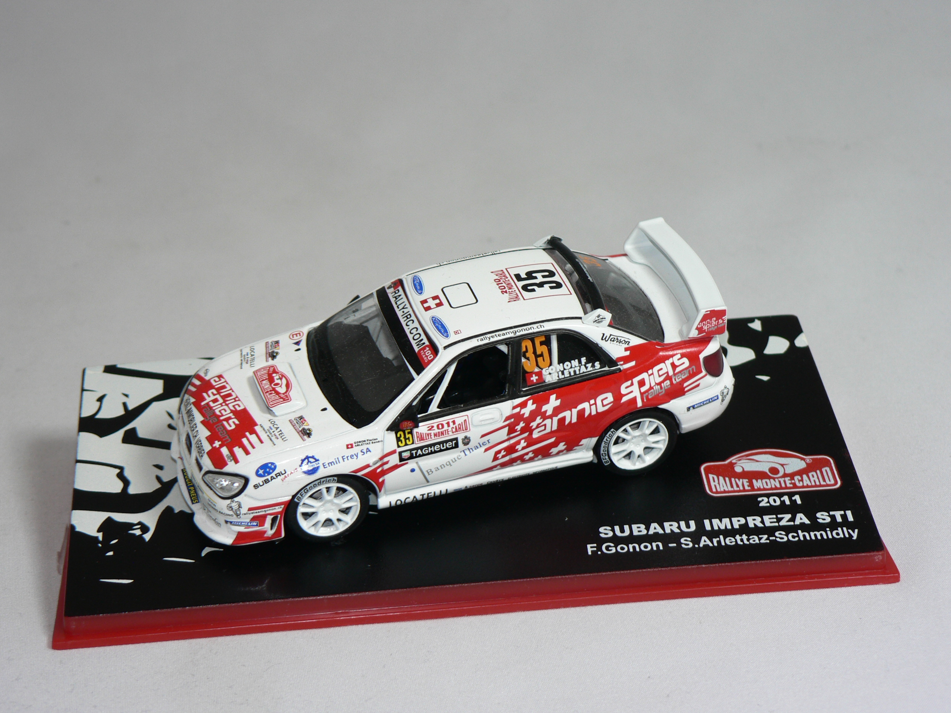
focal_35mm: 87
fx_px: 2390
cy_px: 356
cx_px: 476
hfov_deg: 22.5
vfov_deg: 17.0
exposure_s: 1/60
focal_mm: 14.5
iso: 80
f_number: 3.2
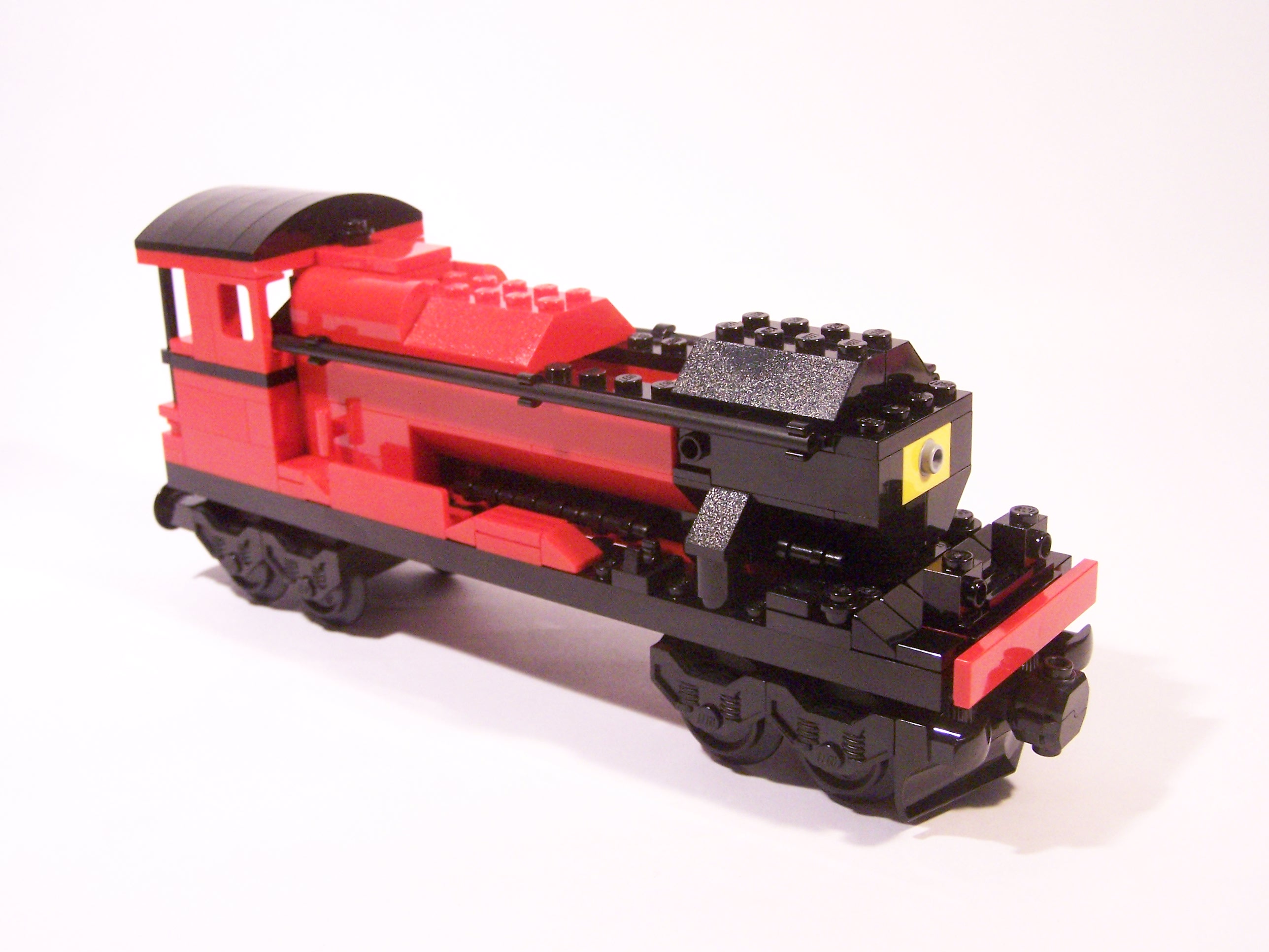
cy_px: 476
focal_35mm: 43
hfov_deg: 43.9
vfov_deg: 33.6
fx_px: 1576
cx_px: 634
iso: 400
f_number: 3.2
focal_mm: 7.1
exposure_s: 1/30
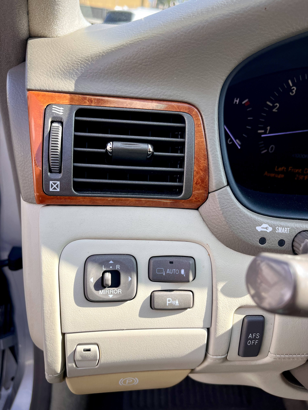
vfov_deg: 67.3
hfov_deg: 53.1
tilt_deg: -27.0
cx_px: 154
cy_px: 205
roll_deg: -6.0
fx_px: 308
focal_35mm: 26
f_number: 1.6
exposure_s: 1/657
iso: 50
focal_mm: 5.1
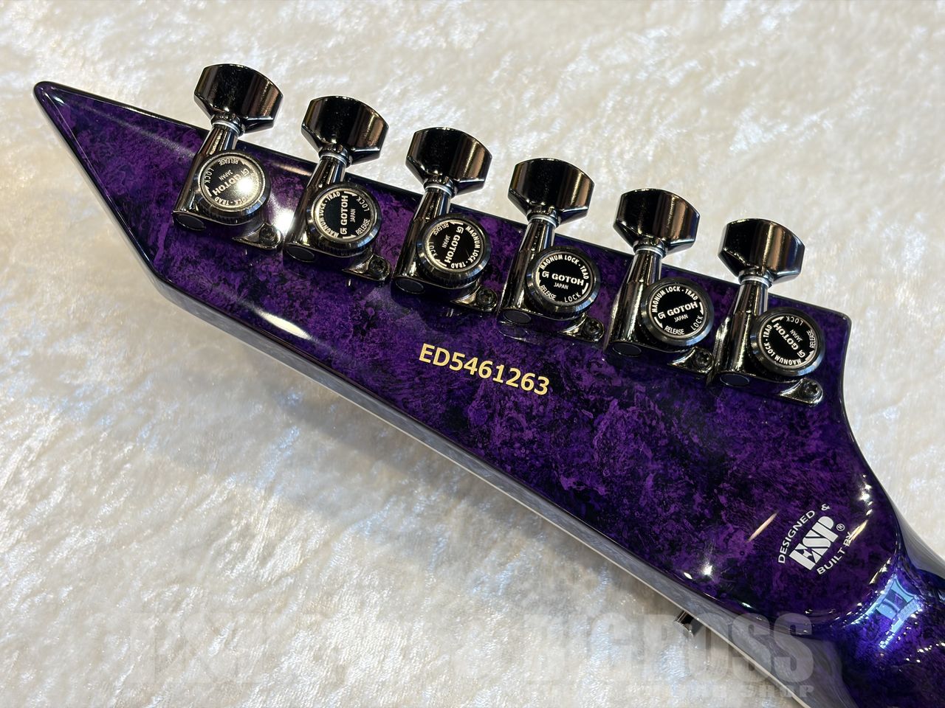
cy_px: 354
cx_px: 472
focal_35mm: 52
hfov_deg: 36.8
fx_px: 1420
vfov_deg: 28.0
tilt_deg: -61.1
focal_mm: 5.96
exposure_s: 1/60
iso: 80
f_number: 1.6
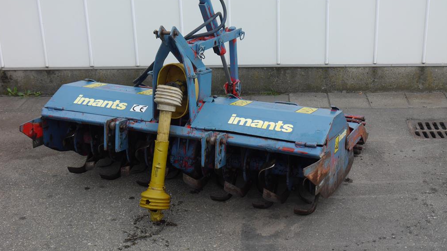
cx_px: 222
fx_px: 652
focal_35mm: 55
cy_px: 100
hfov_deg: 37.8
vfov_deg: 21.8
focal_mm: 25
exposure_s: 1/125
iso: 160
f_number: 5.6
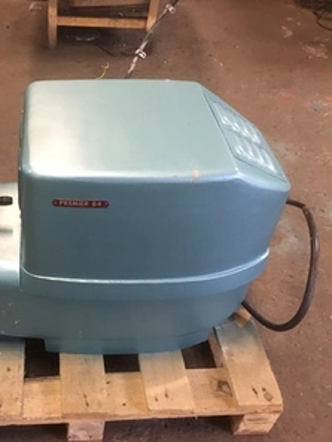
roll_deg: +2.3
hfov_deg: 35.8
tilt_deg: -41.1
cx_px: 71
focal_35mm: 39
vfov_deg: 47.8
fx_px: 498
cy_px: 222
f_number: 2.2
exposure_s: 1/33
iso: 250
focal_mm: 4.15
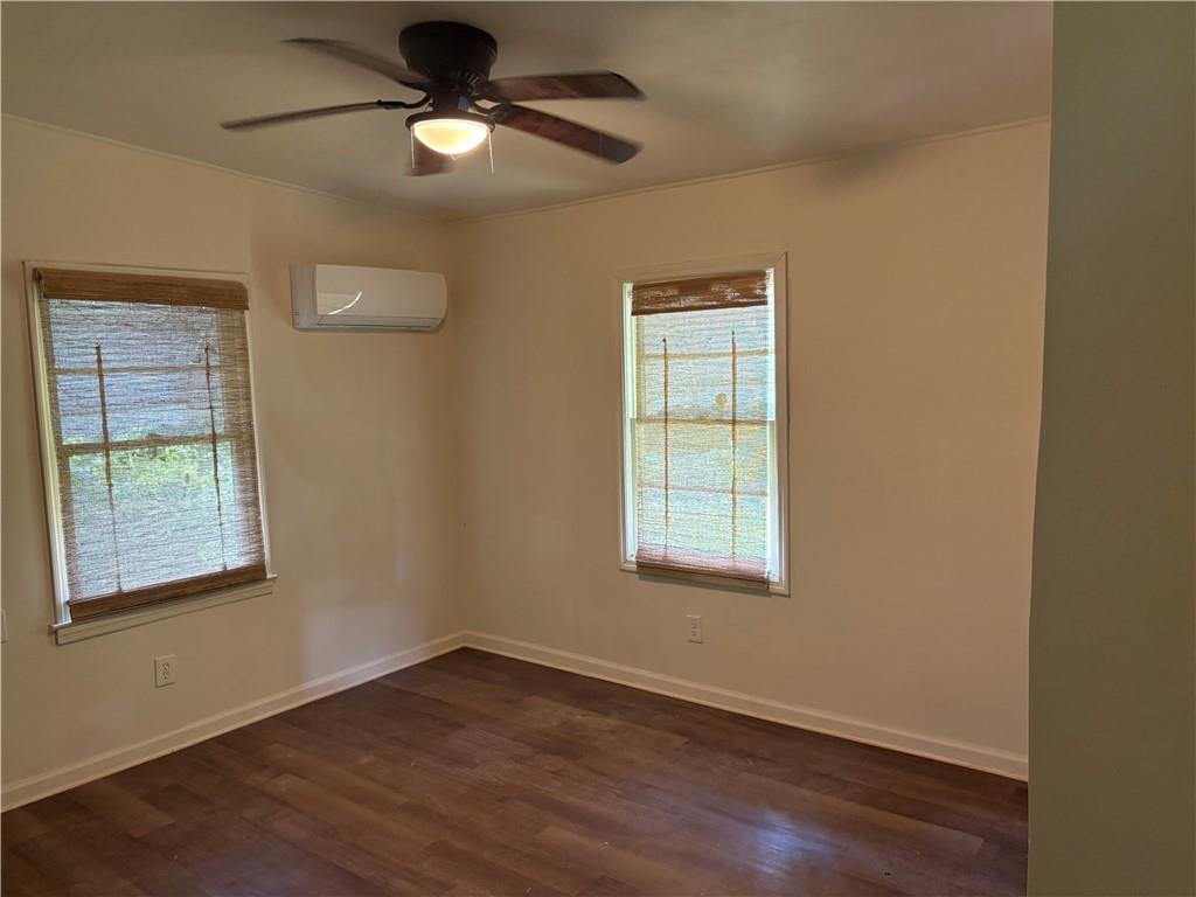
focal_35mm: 26
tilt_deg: -5.6
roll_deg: +2.4
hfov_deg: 67.3
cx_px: 598
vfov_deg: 53.1
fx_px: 898
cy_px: 448
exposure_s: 1/60
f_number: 1.6
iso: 250
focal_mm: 5.96
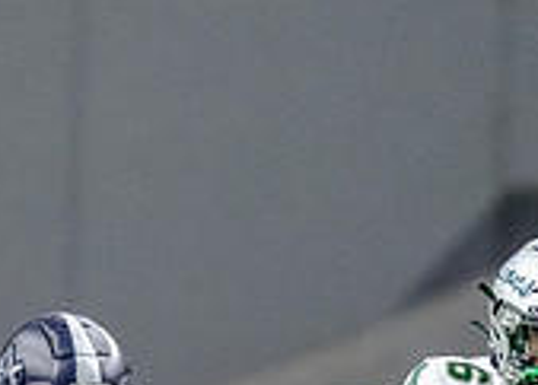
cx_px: 604
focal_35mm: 1353
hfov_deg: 1.5
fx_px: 20690
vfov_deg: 1.1
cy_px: 492
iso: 3200
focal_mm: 200
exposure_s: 1/1250
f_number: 2.8
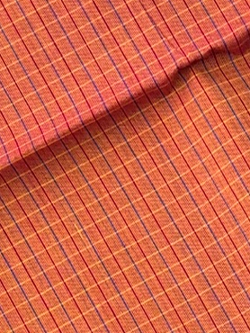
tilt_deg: -74.2
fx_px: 2607
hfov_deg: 5.4
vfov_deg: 7.3
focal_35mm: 271
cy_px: 247
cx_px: 457
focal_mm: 5.96
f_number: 1.6
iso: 50
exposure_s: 1/270
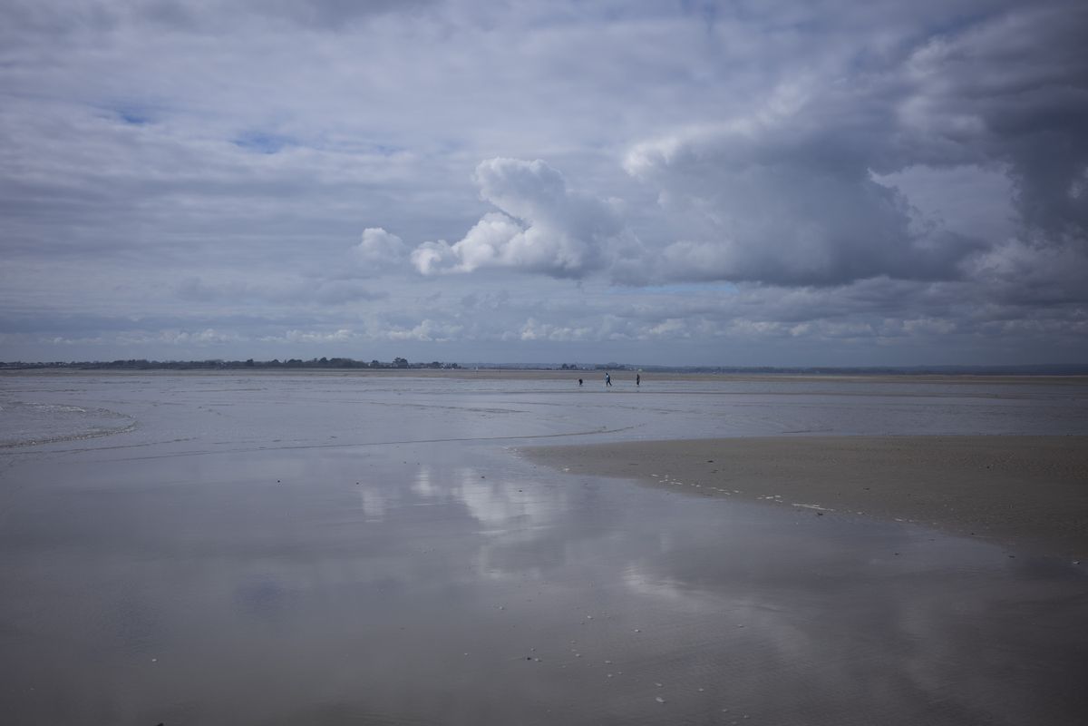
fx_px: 1209
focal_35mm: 40
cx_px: 544
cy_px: 363
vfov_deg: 33.4
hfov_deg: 48.5
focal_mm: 26
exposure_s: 1/1000
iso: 100
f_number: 2.8
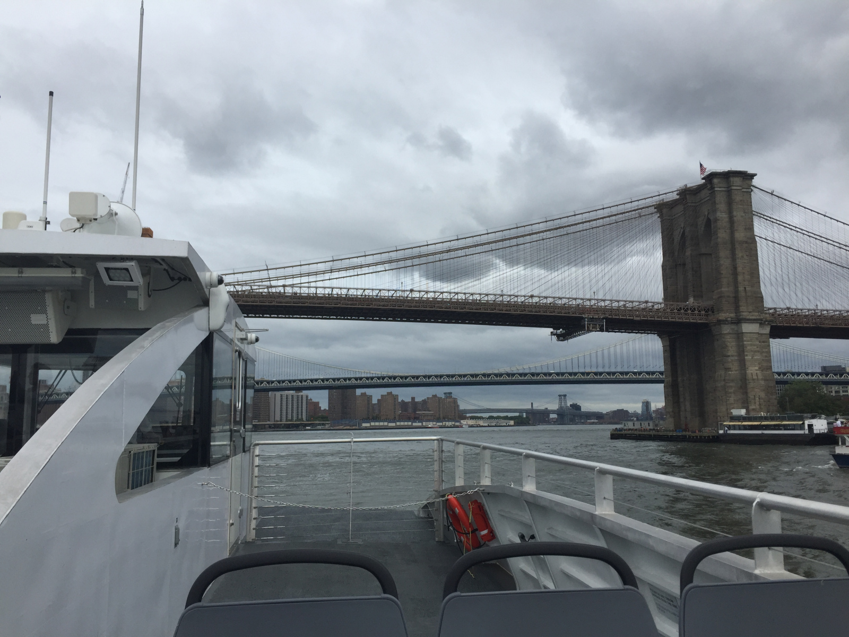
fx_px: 711
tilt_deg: +9.2
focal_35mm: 29
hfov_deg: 61.7
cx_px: 424
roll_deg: +0.2
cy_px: 318
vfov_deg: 48.2
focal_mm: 4.15
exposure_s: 1/2825
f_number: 2.2
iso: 32
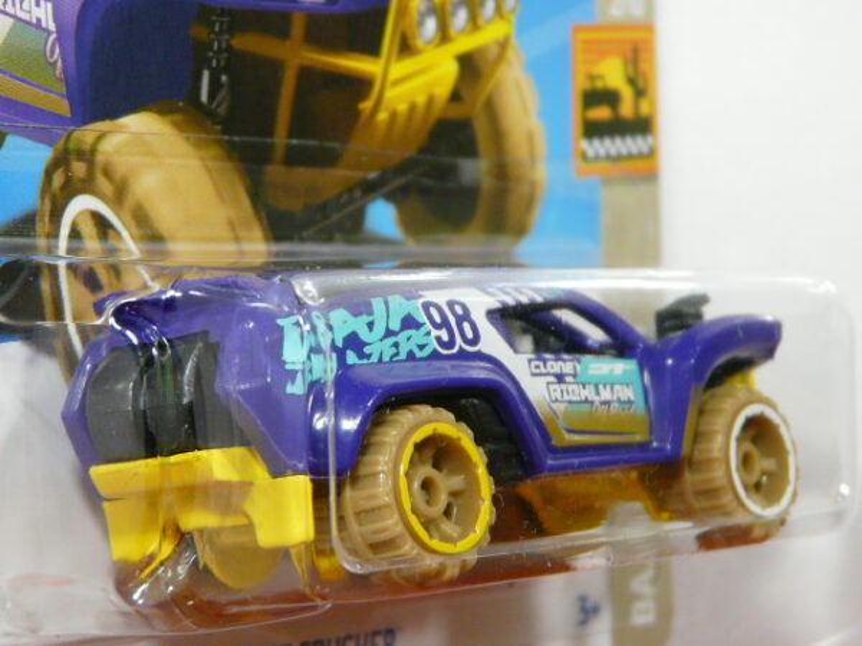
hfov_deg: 18.7
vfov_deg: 14.1
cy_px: 323
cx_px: 431
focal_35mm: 105
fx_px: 2615
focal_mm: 10.8
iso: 160
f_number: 3.2
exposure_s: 1/50
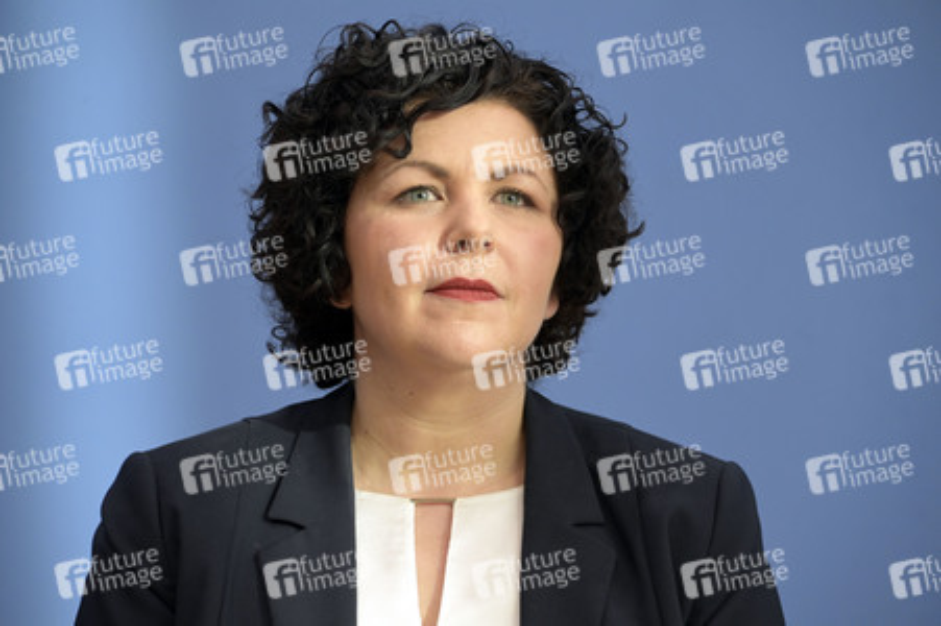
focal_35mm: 180
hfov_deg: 11.4
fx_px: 4701
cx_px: 470
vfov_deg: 7.6
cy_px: 313
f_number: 5.6
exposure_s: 1/640
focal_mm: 180
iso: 3200
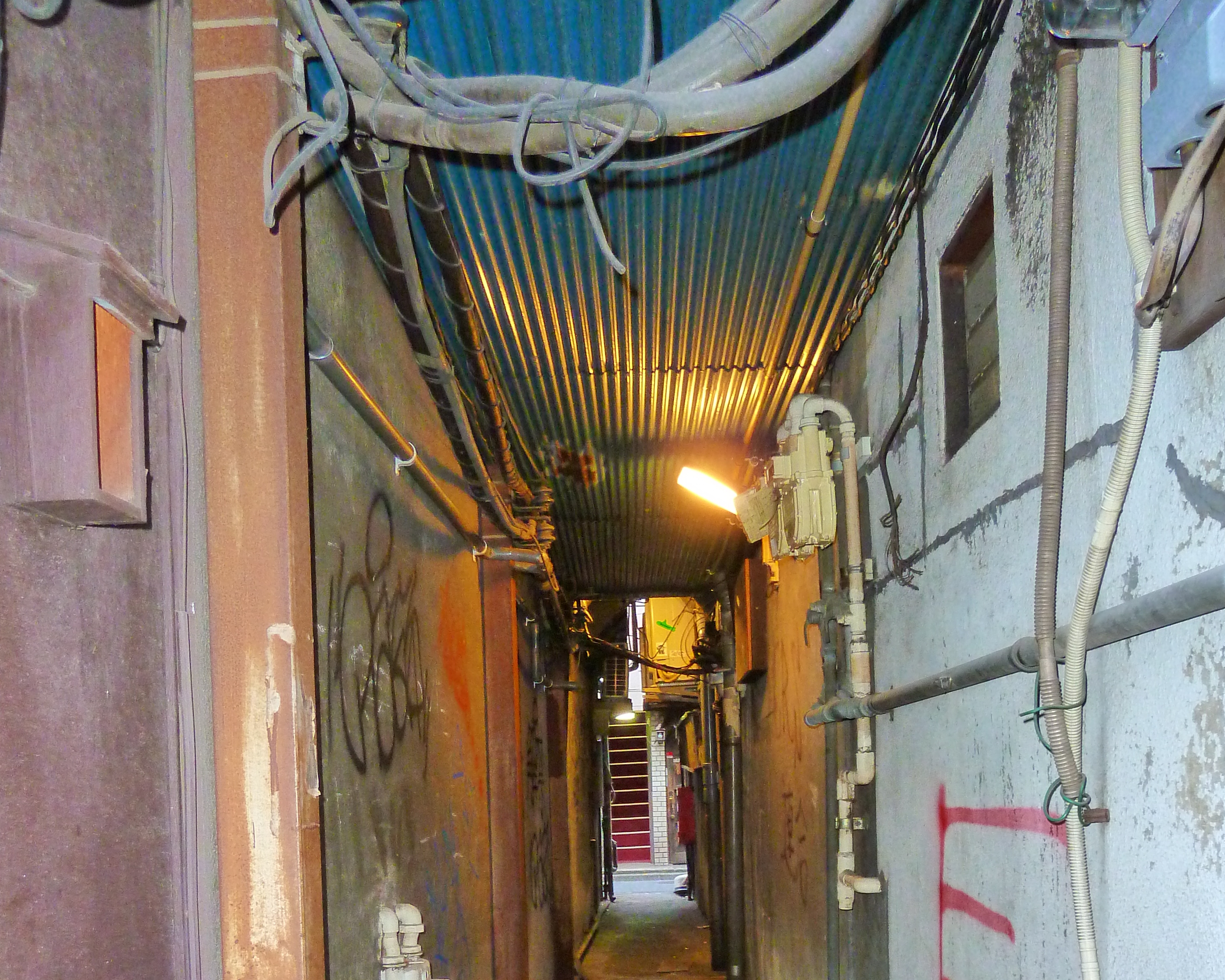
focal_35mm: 33
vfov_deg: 42.3
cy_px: 803
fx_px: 1196
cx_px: 618
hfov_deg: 54.2
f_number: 3.3
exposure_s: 1/4
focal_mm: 4.1
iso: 800
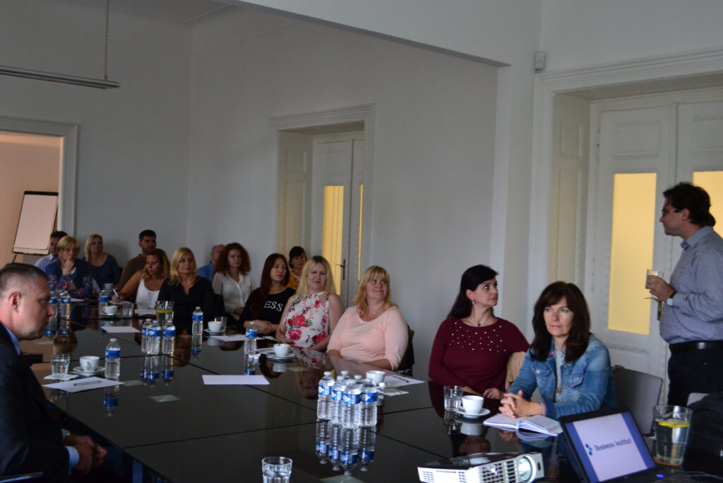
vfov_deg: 34.2
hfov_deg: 49.5
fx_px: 783
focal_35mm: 39
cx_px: 362
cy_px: 242
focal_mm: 26
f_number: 5.6
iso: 800
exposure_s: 1/15
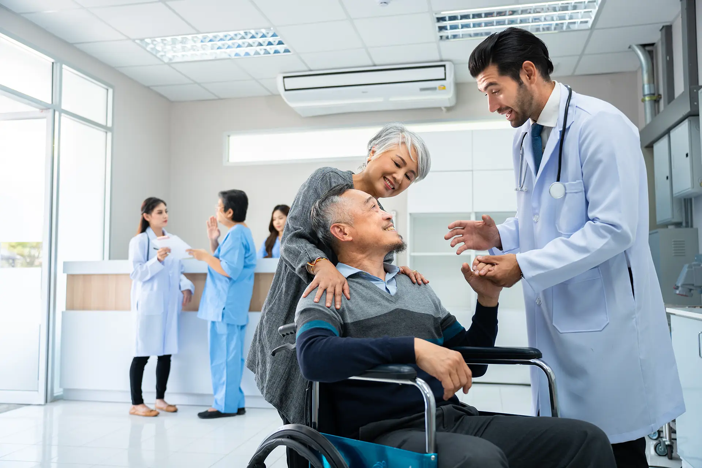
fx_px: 624
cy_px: 234
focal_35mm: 32
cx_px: 351
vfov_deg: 41.1
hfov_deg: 58.7
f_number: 2.8
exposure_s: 1/125
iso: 125
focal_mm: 32
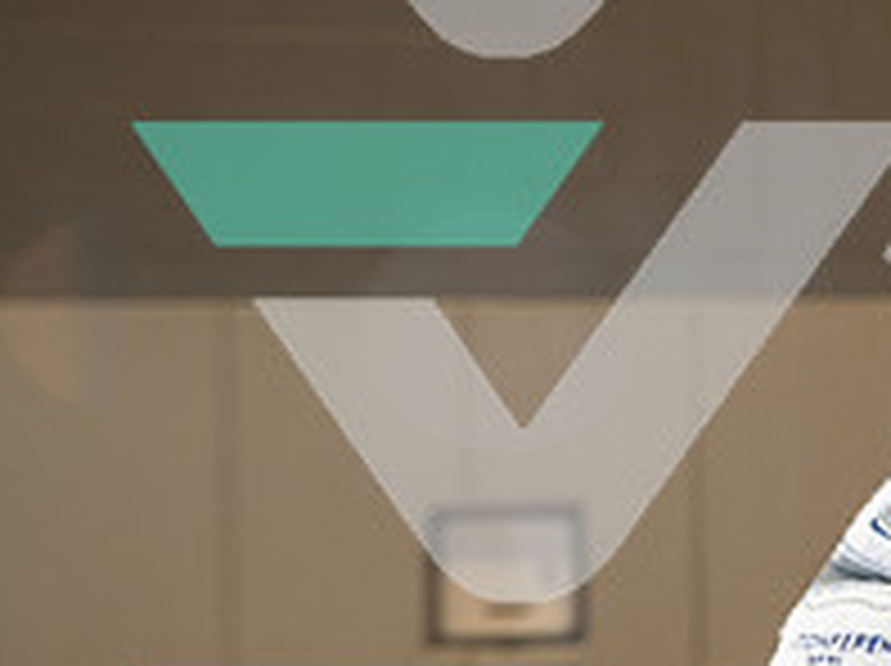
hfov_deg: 16.5
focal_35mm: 110
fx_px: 2828
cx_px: 1278
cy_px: 362
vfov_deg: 13.4
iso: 400
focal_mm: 39
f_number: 4
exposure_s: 1/125
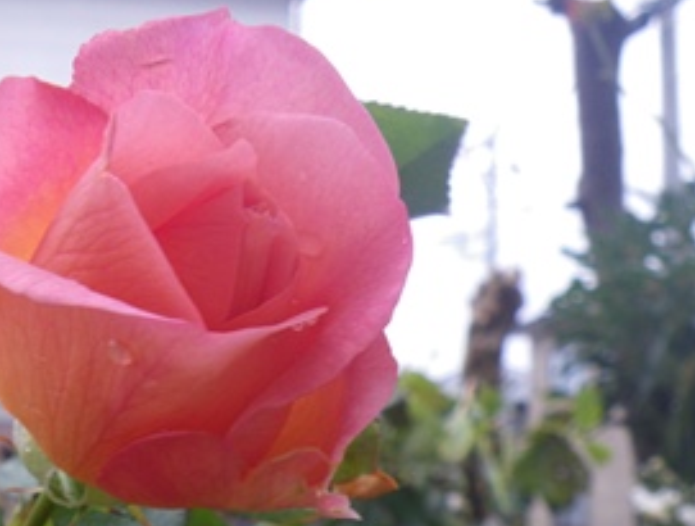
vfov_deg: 31.4
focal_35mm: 46
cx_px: 313
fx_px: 926
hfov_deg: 41.1
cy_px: 349
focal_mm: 5
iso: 64
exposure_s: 1/50
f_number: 3.5
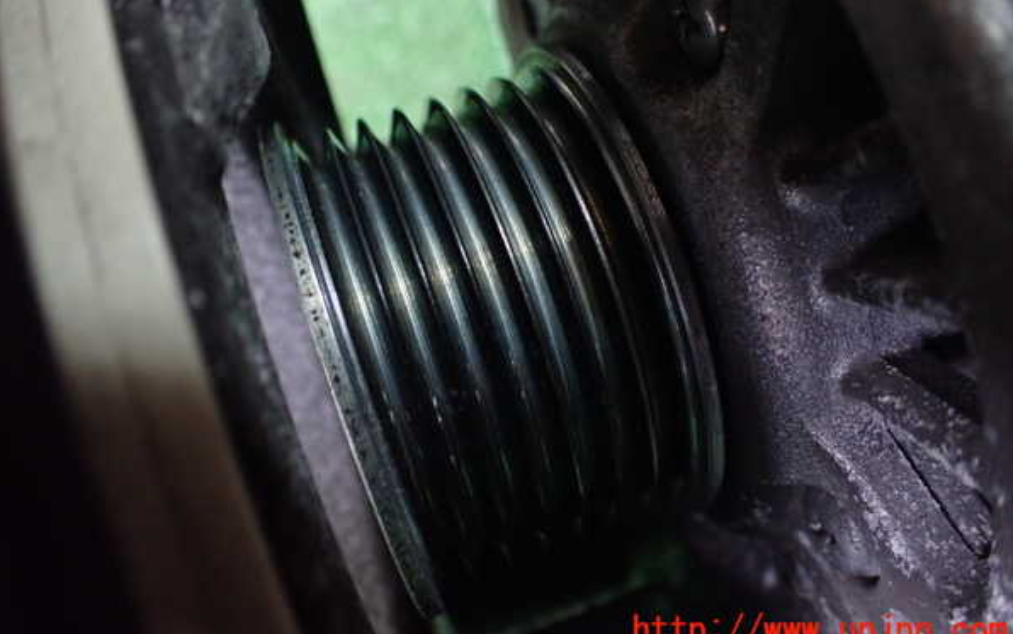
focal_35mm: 32
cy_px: 270
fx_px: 884
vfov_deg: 39.4
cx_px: 506
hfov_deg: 59.6
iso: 800
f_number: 2.3
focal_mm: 5.4
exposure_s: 1/50
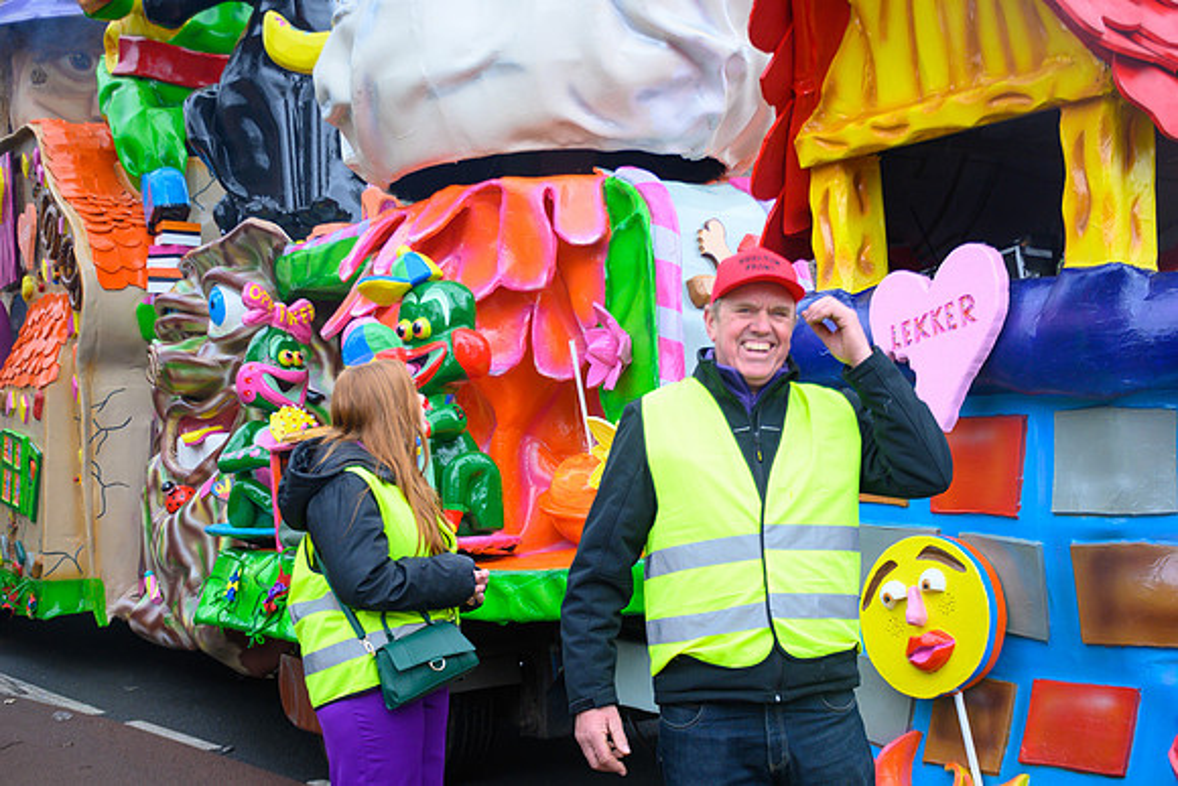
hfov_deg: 38.9
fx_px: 1669
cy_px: 393
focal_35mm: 51
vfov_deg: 26.5
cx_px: 589
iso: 400
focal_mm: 34
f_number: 5
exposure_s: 1/160
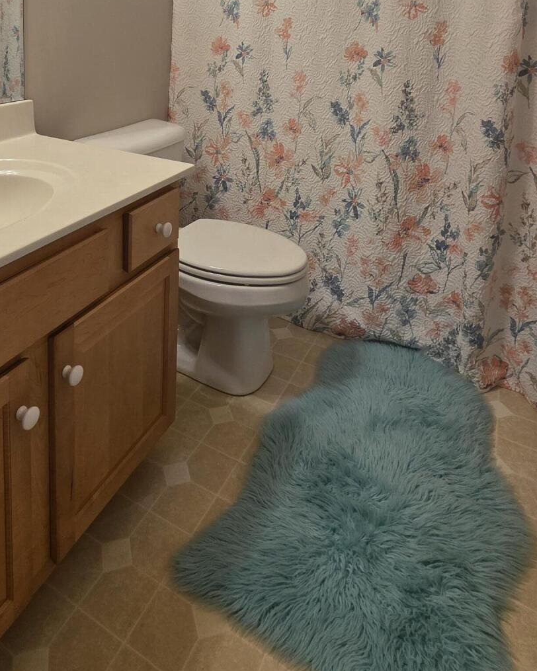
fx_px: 497
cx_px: 209
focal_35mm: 25
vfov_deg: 59.9
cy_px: 92
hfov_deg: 56.3
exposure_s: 1/120
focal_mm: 2.2
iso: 100
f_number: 1.9
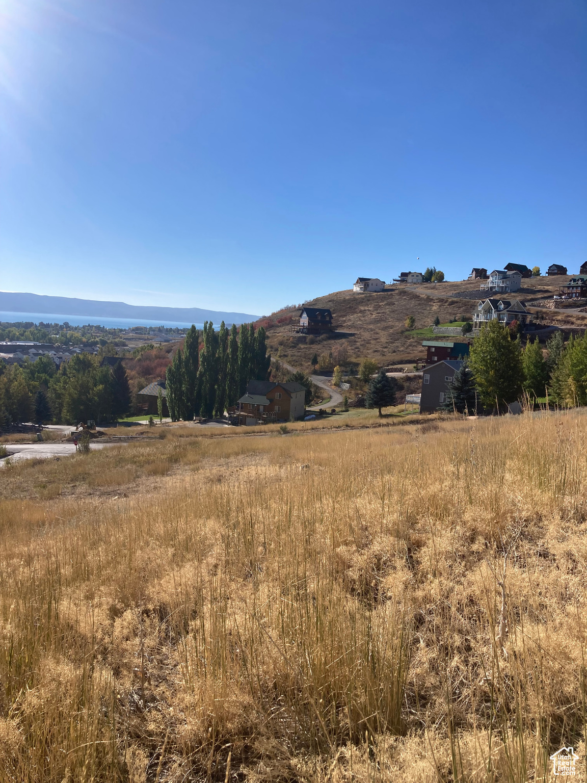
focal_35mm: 28
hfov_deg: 49.7
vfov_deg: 63.4
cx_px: 294
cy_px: 392
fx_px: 633
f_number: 1.8
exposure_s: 1/2825
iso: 20
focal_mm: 3.99
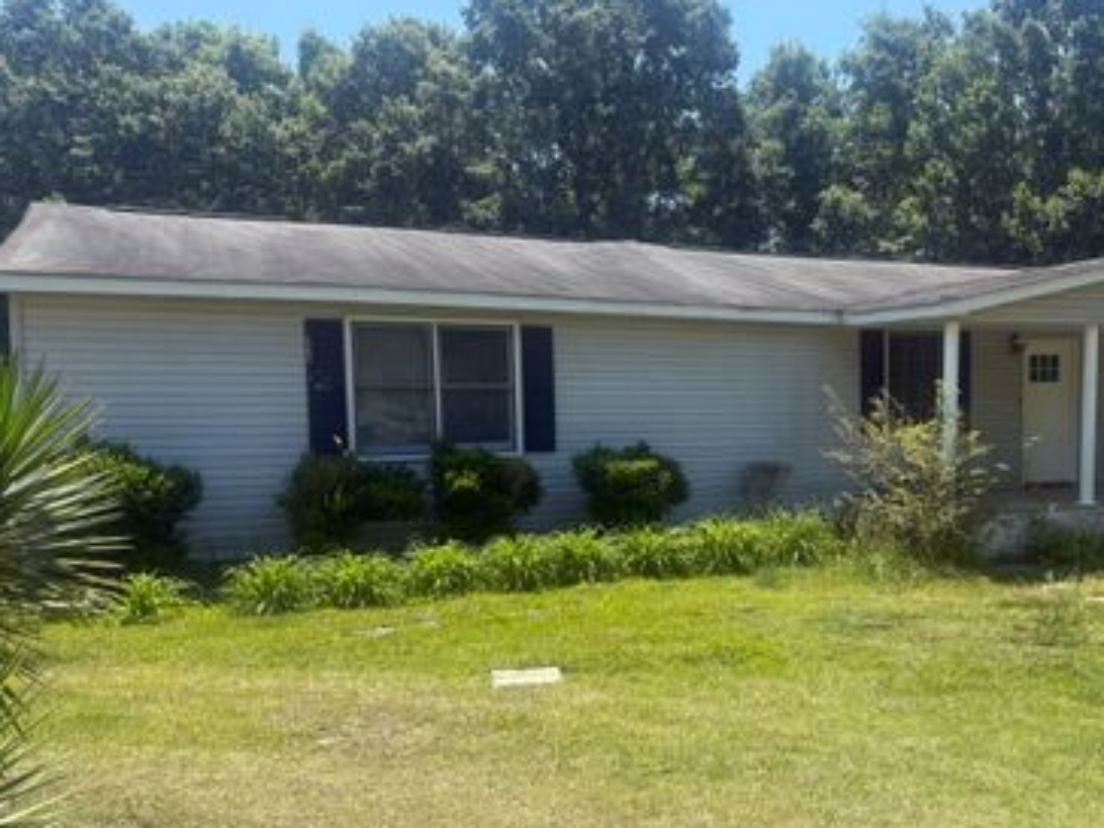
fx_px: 1052
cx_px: 752
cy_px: 481
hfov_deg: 54.0
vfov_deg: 42.8
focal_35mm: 33
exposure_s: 1/2370
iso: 80
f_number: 1.78
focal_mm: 6.76
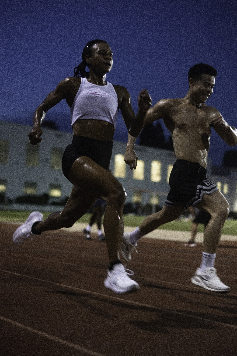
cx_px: 118
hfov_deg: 27.0
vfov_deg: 39.6
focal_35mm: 50
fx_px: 494
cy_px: 178
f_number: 1.8
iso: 500
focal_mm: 50
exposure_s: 1/320
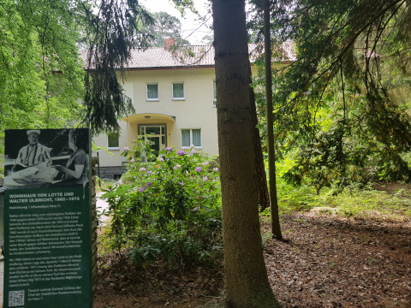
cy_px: 154
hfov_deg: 67.3
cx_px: 206
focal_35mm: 26
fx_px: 309
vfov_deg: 53.1
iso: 40
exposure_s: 1/180
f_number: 1.7
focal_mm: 4.2
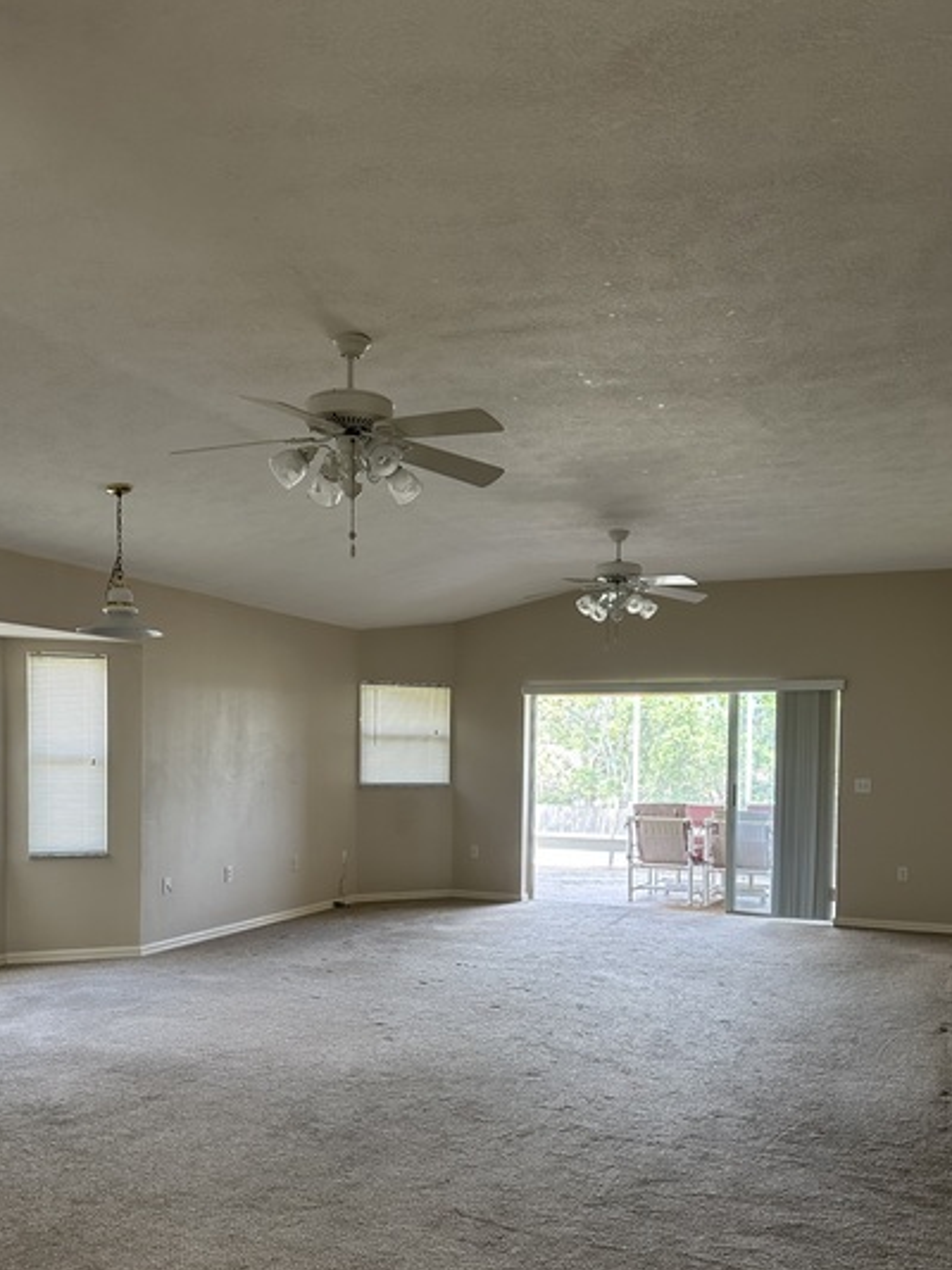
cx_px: 462
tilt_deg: -1.2
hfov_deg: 46.8
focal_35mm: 30
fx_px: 1101
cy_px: 781
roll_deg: -1.4
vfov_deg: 59.3
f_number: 1.78
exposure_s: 1/121
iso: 160
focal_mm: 6.86
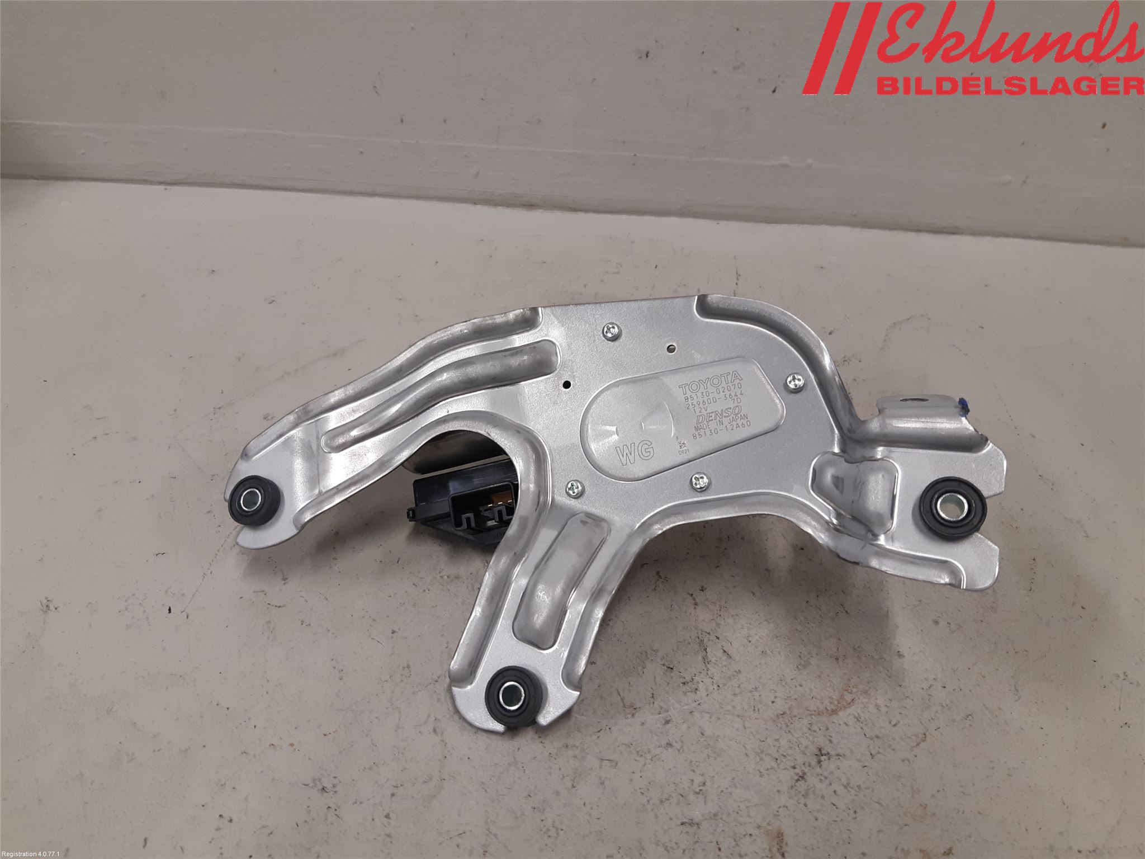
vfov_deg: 53.1
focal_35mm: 26
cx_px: 572
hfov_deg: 67.3
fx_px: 860
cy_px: 430
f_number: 1.7
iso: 100
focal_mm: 3.93
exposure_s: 1/50
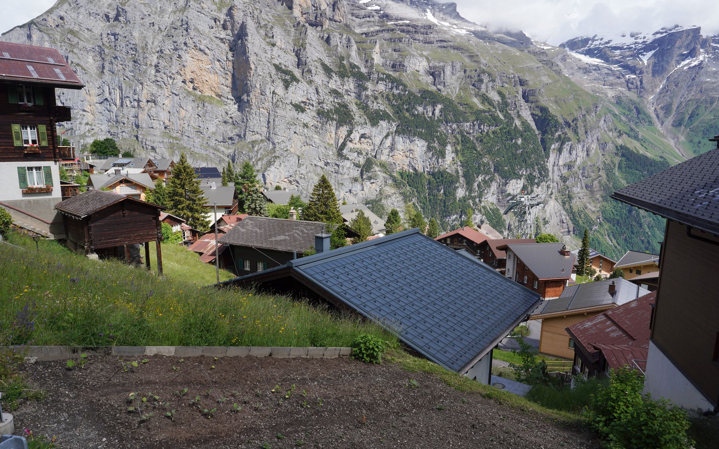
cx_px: 365
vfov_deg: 49.2
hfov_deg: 72.5
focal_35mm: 25
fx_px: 490
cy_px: 238
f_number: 14
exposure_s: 1/100
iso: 100
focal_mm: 24
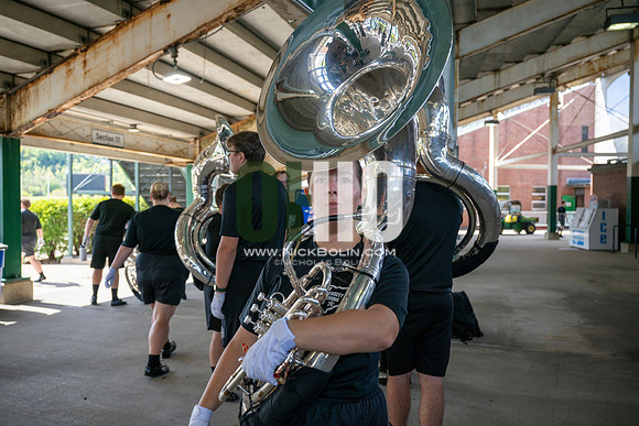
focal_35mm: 30
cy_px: 213
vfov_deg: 43.6
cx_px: 320
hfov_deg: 61.9
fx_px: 533
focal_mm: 30
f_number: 3.5
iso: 64
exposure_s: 1/500
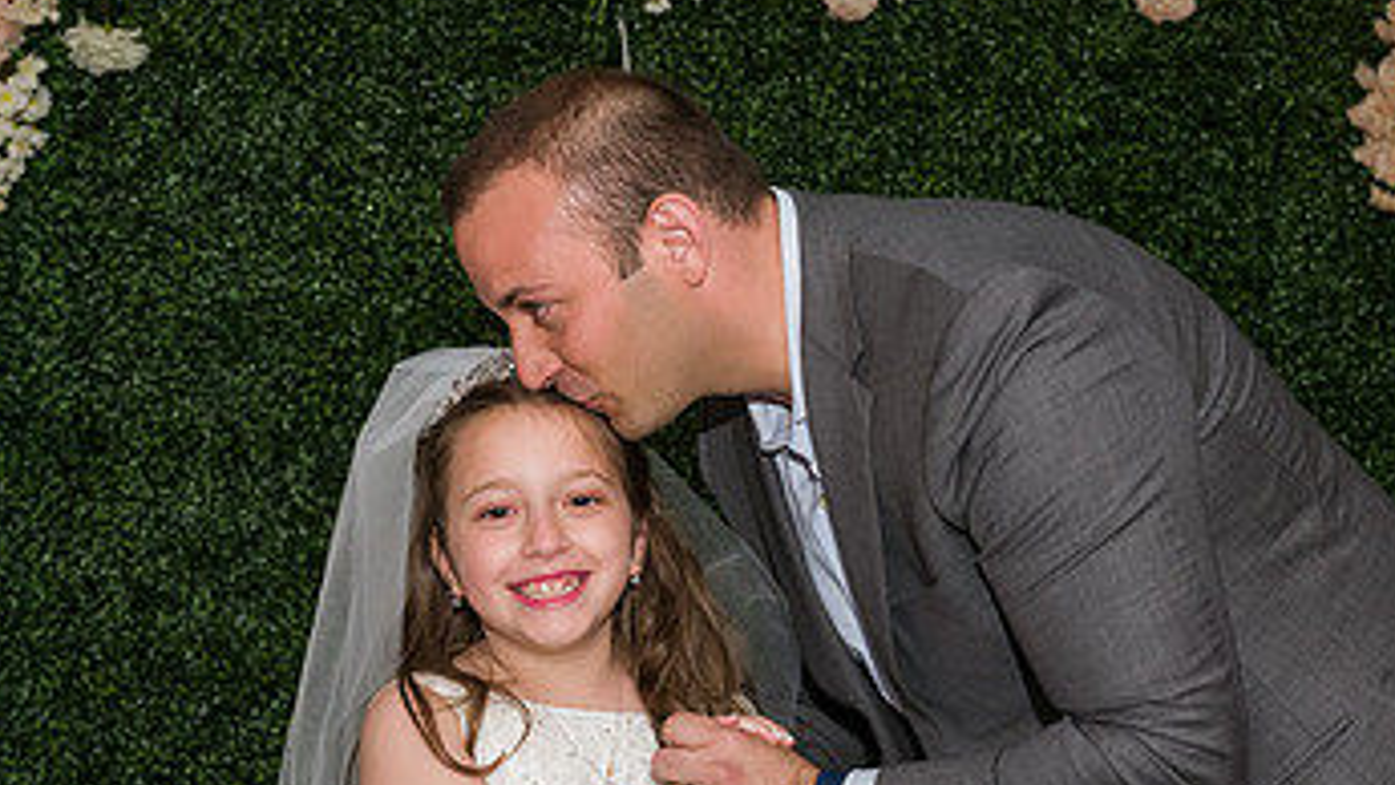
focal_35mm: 74
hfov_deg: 28.5
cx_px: 562
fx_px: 2737
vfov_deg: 16.2
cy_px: 589
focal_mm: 42
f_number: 5.6
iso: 1600
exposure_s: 1/125
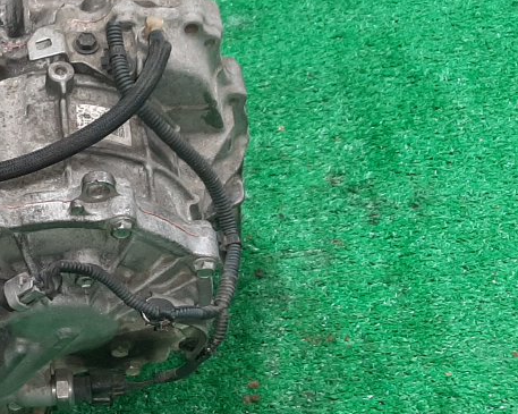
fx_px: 1226
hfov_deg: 22.3
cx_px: -74
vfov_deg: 19.1
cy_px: 246
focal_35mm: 80
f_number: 1.7
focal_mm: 3.93
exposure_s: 1/50
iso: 155
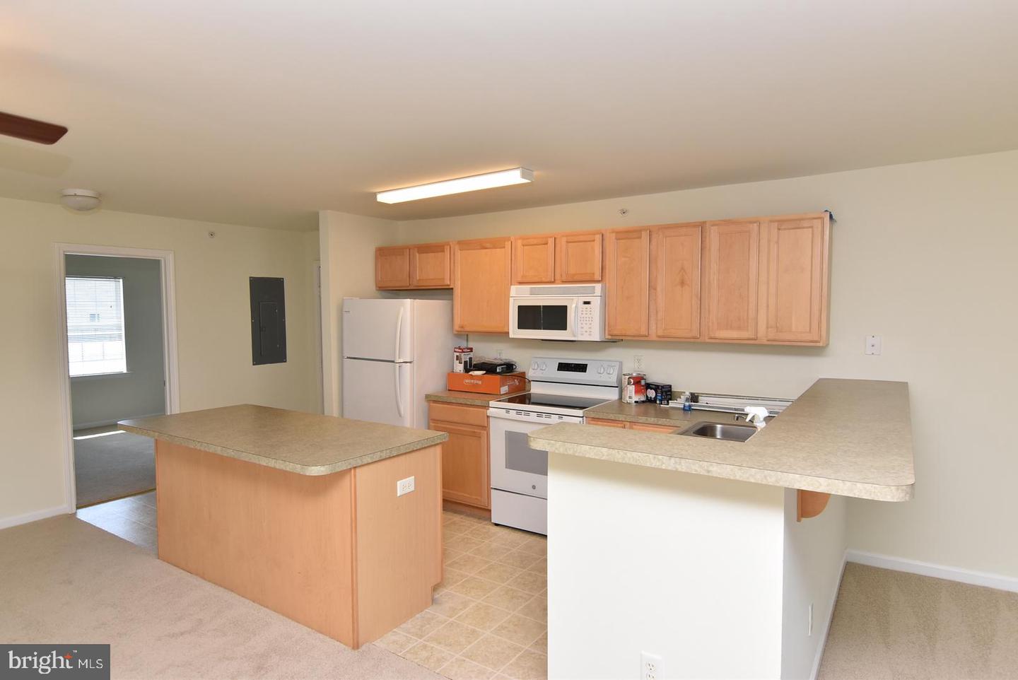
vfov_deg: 59.6
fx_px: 594
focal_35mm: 21
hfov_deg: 81.2
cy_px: 340
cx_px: 509
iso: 400
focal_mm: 14
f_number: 7.1
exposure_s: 1/80
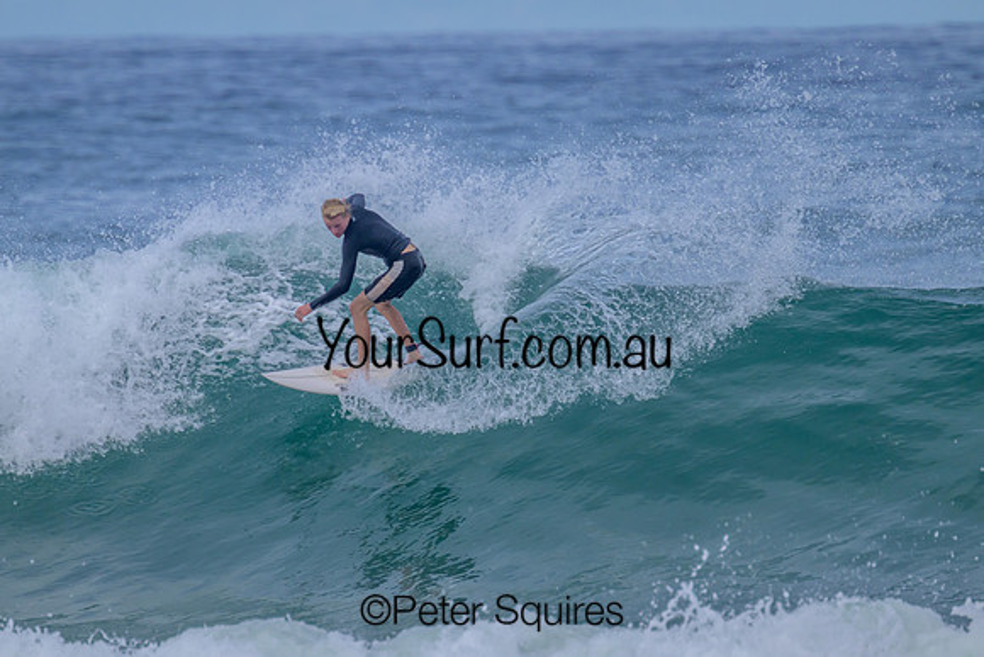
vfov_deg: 1.5
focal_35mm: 911
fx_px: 24901
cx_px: 450
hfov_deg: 2.3
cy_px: 341
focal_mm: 800
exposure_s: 1/2000
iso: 800
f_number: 11
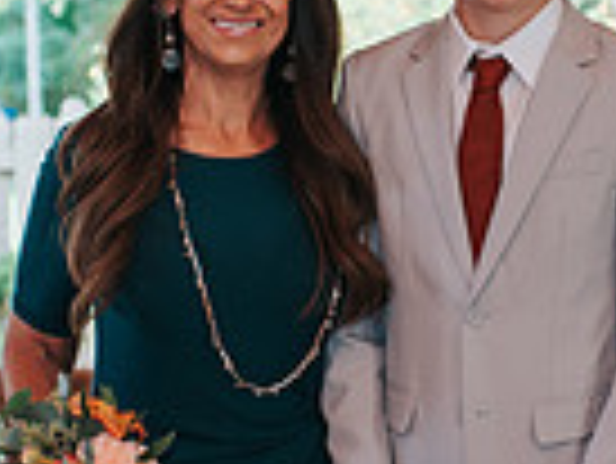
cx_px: 427
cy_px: 326
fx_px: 3028
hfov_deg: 11.6
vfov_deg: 8.7
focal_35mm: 170
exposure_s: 1/200
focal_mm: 35
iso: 220
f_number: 3.2
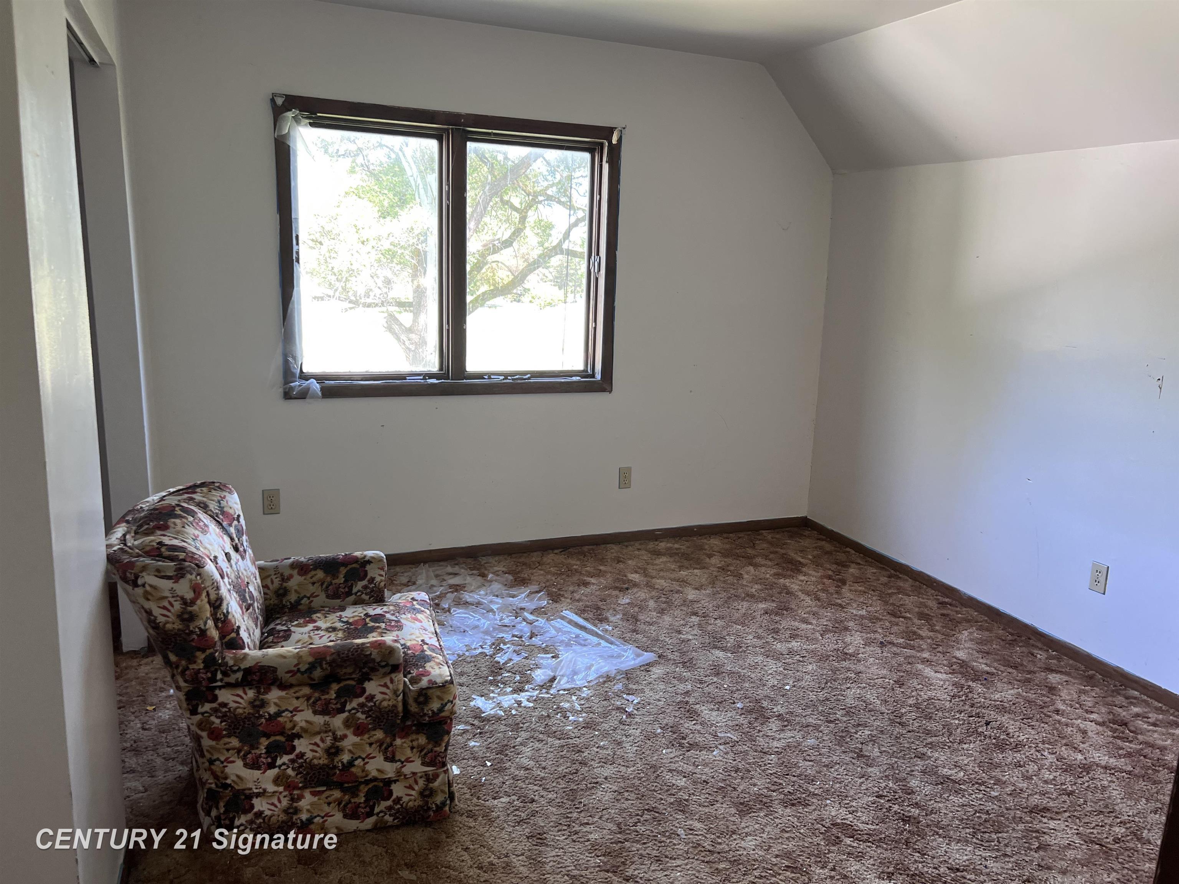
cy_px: 442
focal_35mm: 26
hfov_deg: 67.3
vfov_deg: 53.1
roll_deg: -1.5
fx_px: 886
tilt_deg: -11.2
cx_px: 590
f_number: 1.5
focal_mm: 5.7
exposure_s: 1/121
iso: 125
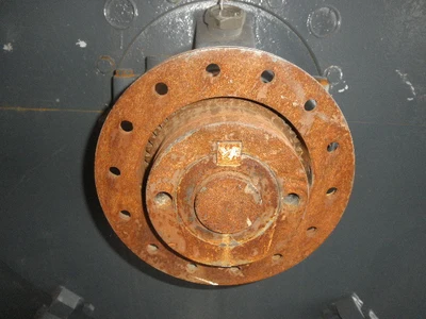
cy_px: 160
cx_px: 213
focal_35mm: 28
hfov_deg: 63.4
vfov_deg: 49.7
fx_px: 345
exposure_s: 1/30
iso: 200
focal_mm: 5
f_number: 3
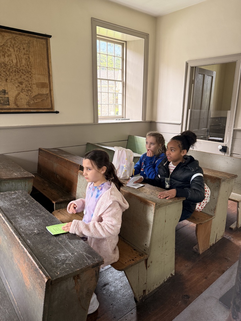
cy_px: 160
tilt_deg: -14.7
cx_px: 120
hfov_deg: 56.8
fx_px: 223
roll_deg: -1.4
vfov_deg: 71.6
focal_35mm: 24
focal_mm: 6.76
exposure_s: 1/80
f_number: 1.78
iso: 200
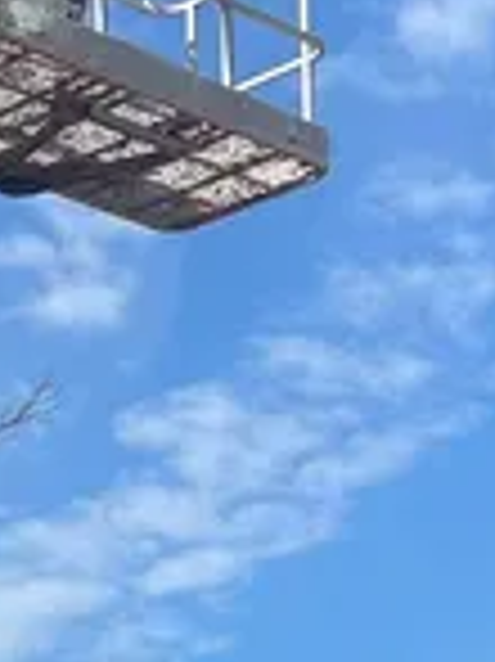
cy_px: 948
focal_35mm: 130
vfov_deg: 14.3
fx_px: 2482
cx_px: -652
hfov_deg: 10.1
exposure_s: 1/3571
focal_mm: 5.7
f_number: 1.5
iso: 50
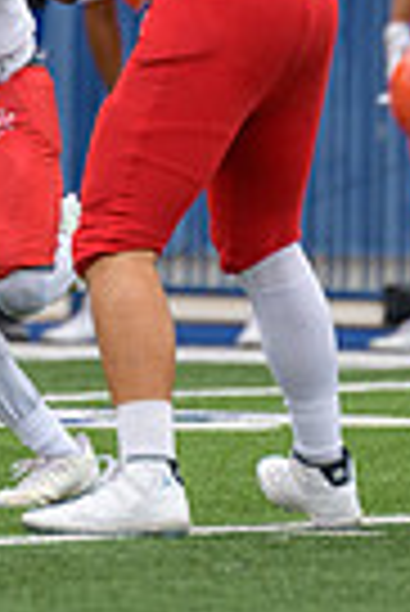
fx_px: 21775
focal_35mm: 1278
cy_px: 52
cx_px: -126
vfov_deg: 1.6
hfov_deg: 1.1
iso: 320
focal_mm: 300
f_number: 3.5
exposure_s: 1/800
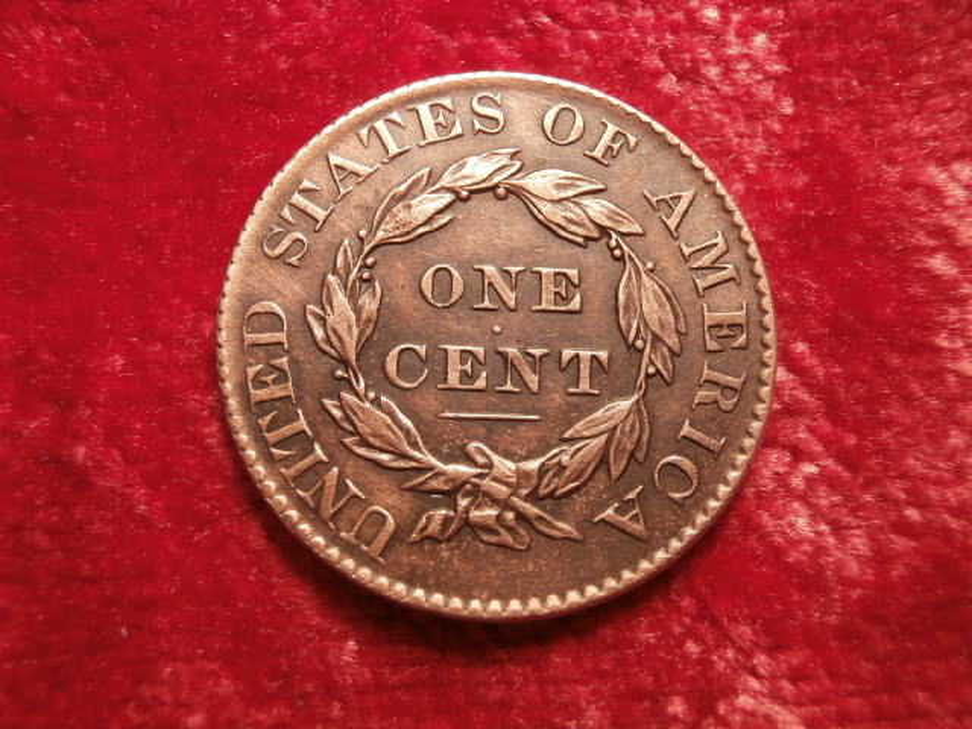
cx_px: 486
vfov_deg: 37.7
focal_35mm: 38
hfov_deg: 49.0
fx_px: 1067
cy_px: 364
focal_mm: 6.67
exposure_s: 1/60
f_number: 3.9
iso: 100
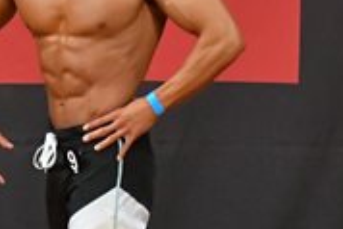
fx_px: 9325
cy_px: 233
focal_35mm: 978
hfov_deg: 2.1
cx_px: 66
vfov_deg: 1.4
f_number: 5.6
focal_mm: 150
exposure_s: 1/400
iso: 8000
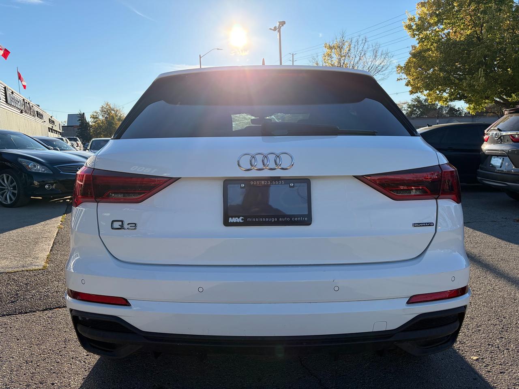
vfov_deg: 53.1
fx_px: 390
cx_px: 260
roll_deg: +1.9
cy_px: 194
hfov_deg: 67.3
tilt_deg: -7.5
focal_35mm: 26
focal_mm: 5.96
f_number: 1.6
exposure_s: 1/2865
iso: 64
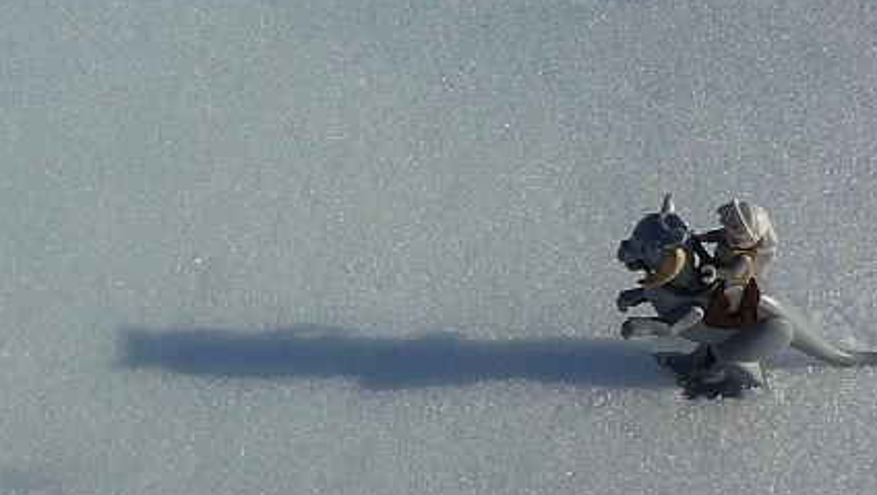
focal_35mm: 70
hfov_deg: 29.3
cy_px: 249
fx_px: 1629
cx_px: 140
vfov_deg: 17.3
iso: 80
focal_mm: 5.2
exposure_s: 1/1000
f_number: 5
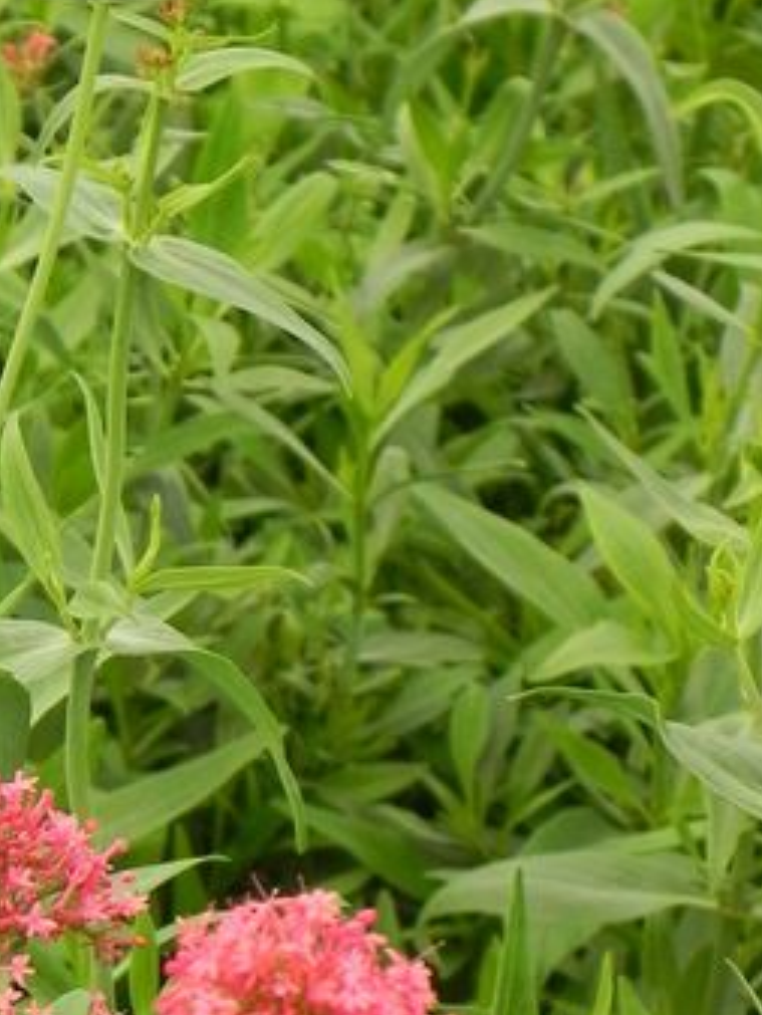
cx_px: -45
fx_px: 8154
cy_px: 470
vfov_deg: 7.1
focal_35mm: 278
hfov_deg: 5.3
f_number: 4.5
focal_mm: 20.8
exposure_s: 1/250
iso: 160
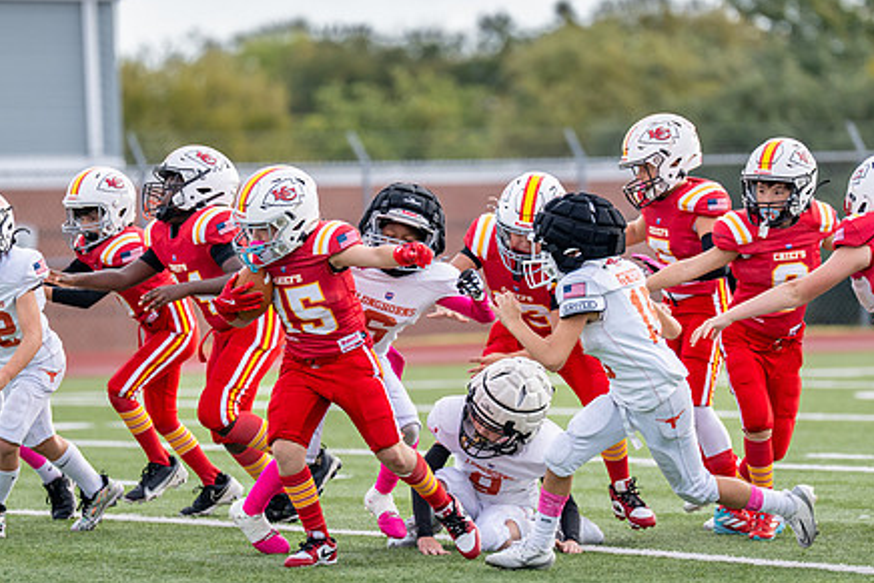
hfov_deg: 6.1
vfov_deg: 4.1
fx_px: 8184
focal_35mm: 337
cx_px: 511
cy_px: 332
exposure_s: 1/2500
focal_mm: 200
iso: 400
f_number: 2.8
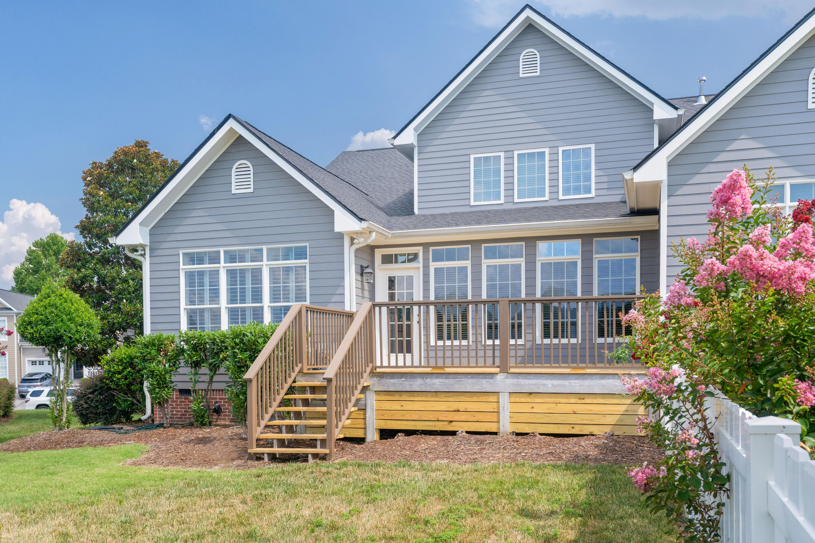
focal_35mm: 32
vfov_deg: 41.1
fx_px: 724
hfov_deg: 58.7
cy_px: 272
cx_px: 408
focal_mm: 32
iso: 320
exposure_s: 1/500
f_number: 7.1
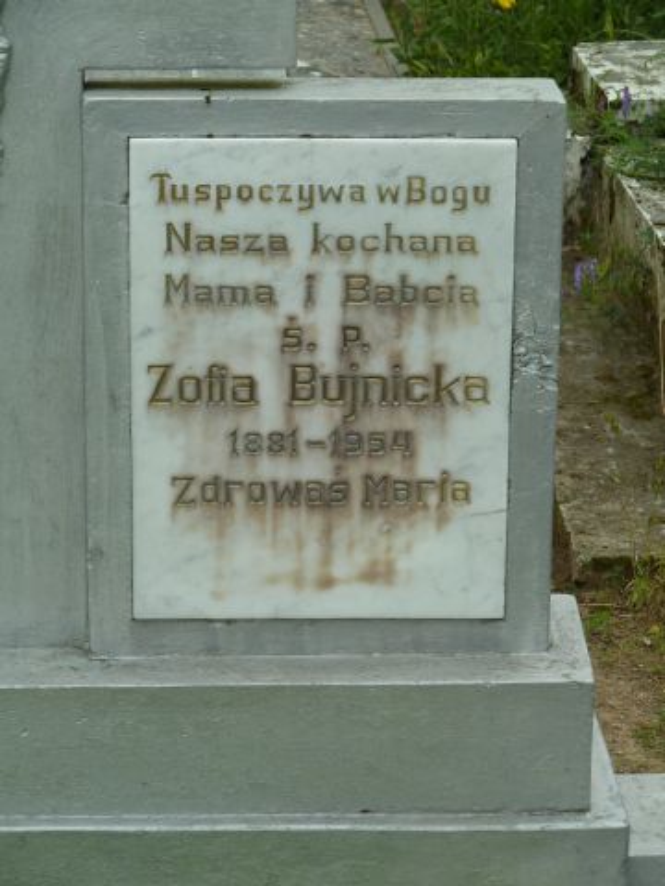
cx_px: 332
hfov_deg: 11.6
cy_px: 443
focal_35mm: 128
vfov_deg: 15.4
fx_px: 3279
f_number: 4.4
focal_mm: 21
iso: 80
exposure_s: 1/80
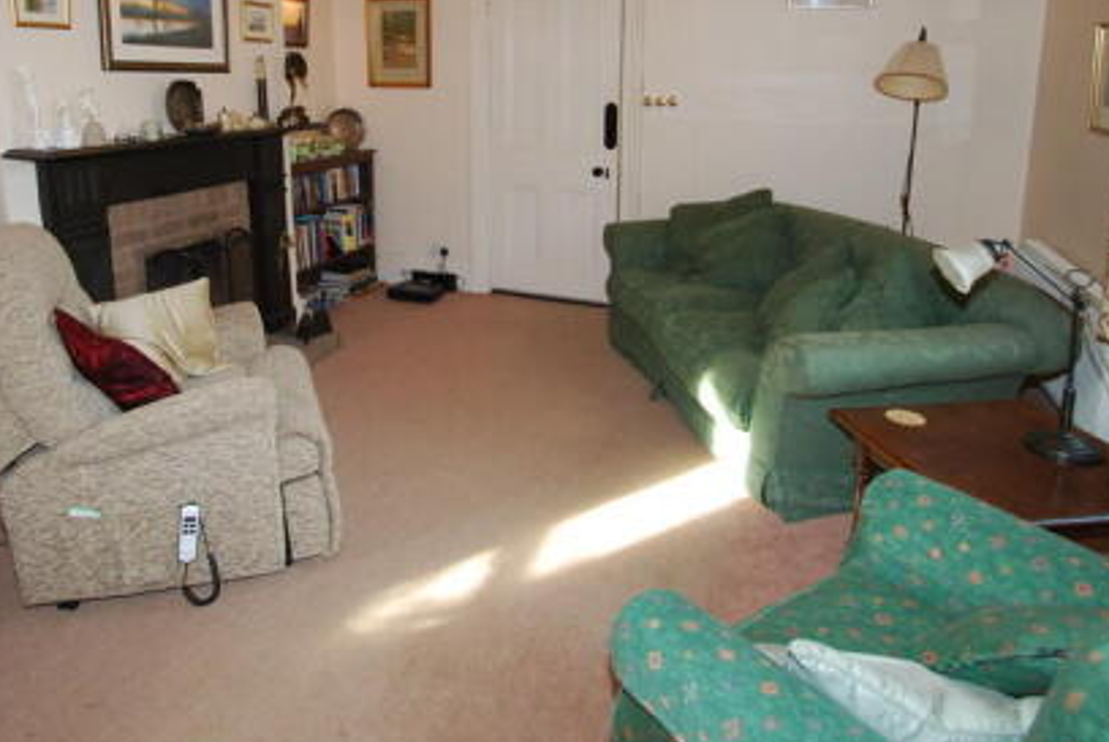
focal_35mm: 24
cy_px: 222
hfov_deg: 73.2
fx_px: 740
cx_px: 466
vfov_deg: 51.8
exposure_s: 1/60
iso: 200
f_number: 4
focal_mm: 10
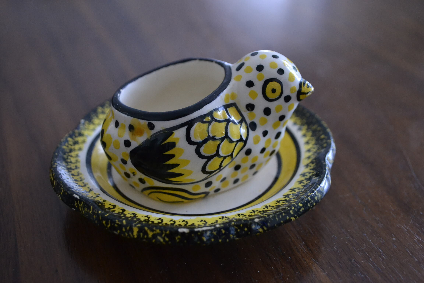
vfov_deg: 28.1
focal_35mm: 48
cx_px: 212
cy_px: 142
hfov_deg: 41.1
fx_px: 565
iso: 2500
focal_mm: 32
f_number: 4.8
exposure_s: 1/60
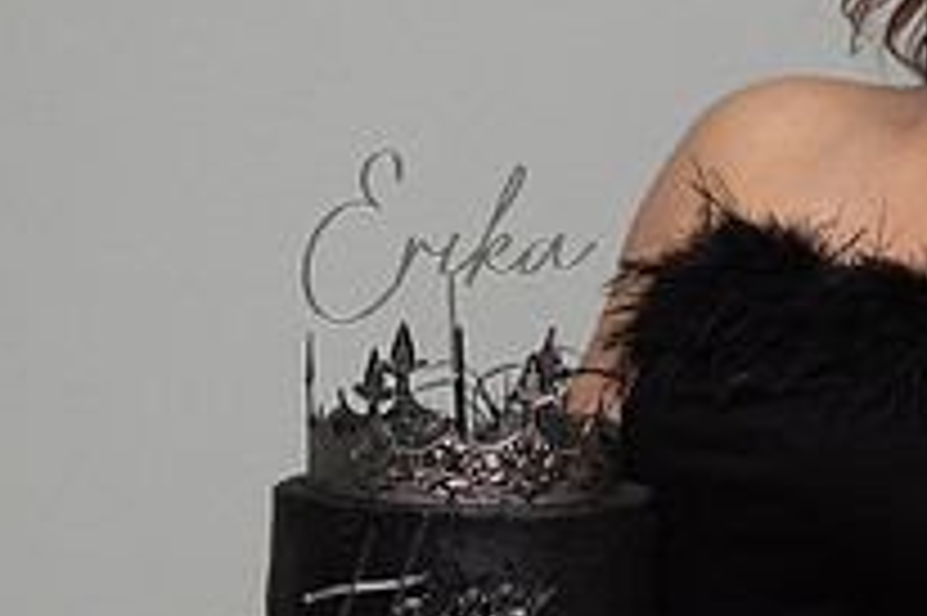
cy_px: 384
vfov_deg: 8.1
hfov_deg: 12.1
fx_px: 4348
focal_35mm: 169
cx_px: 828
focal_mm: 60
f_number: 5.6
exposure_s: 1/500
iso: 3200
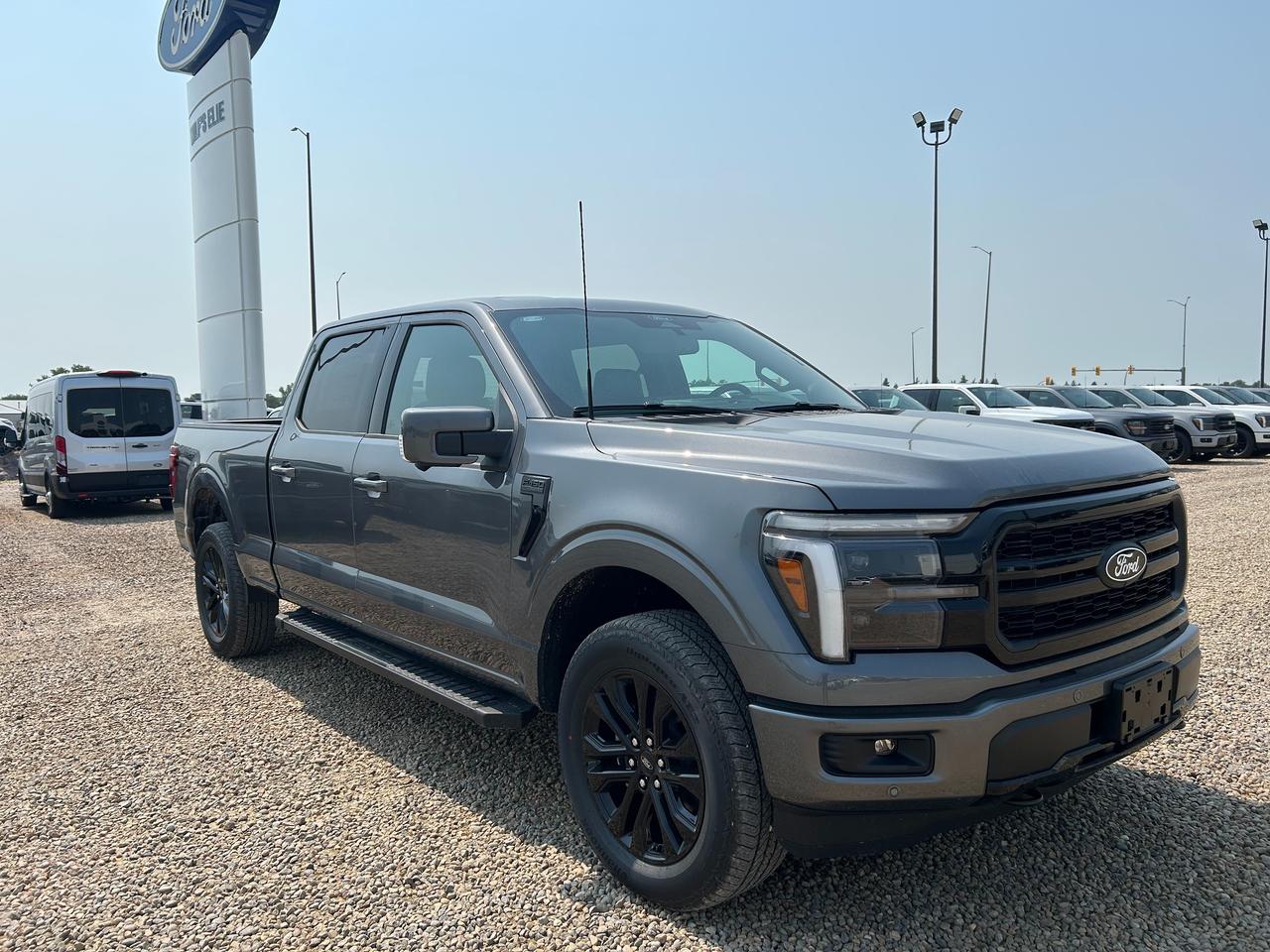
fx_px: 954
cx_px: 635
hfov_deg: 67.3
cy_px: 476
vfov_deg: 53.1
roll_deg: +2.6
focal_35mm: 26
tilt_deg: -3.7
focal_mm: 5.7
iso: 50
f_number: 1.5
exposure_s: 1/7463
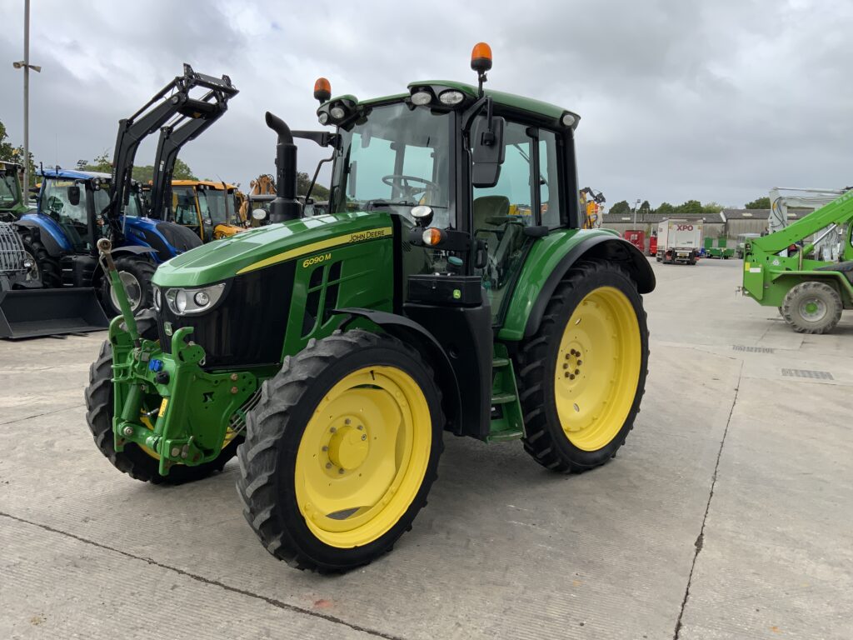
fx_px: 715
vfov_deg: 48.2
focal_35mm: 29
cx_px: 426
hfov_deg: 61.7
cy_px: 320
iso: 16
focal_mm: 3
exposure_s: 1/1055
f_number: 1.8
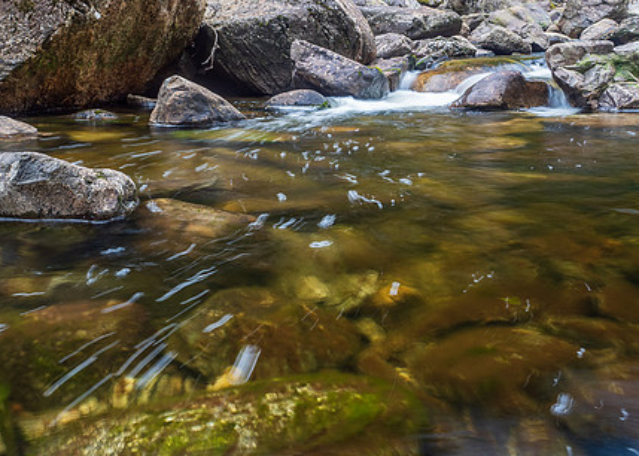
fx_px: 599
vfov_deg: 41.4
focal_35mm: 33
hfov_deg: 55.5
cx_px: 237
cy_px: 175
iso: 200
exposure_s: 1/2.5
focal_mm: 12
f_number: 7.1
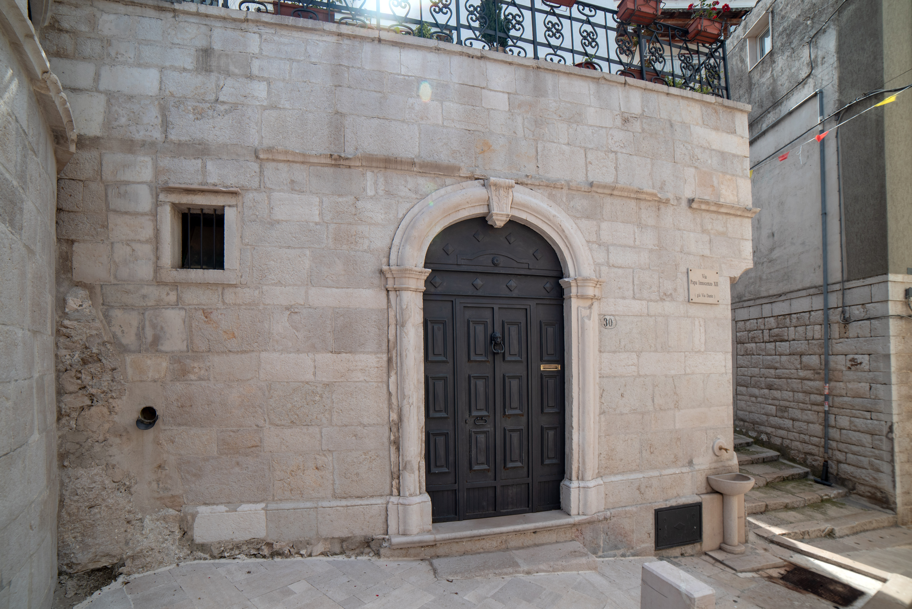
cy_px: 304
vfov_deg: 81.3
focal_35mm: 14
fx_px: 355
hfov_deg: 104.2
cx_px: 456
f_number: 7.1
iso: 200
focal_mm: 14
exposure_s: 1/320
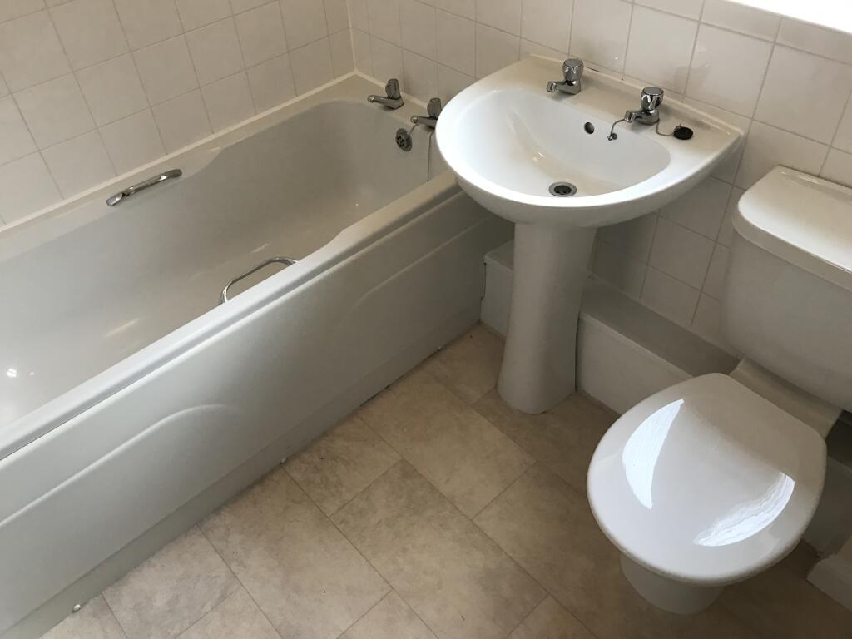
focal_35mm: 28
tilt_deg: -43.9
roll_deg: +3.8
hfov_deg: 63.4
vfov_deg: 49.7
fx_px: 689
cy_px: 320
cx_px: 426
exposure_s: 1/25
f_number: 1.8
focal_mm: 3.99
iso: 32
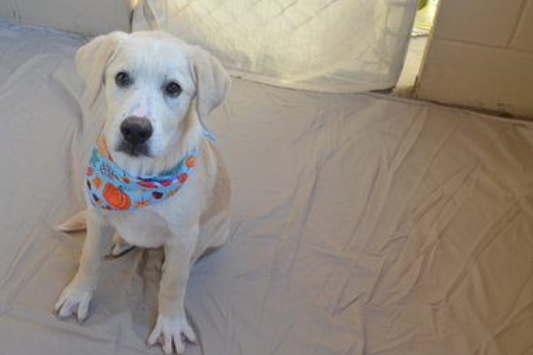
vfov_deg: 31.2
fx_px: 636
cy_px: 183
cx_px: 198
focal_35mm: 43
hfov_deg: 45.0
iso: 400
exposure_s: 1/100
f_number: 5
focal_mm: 22
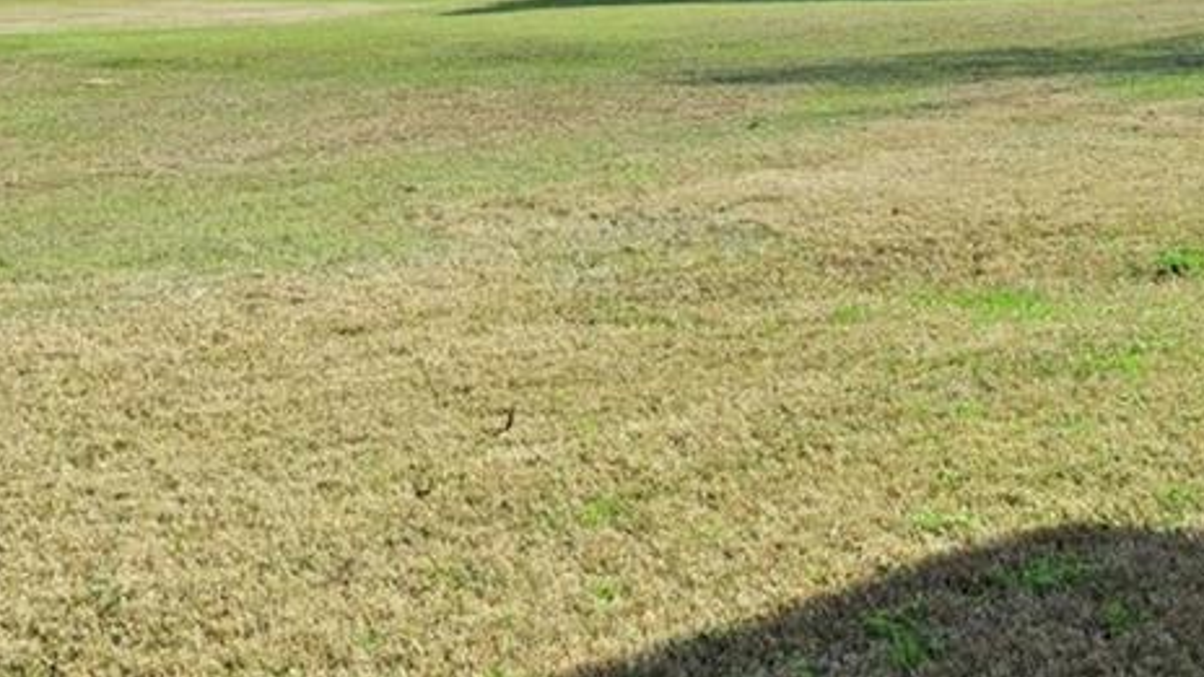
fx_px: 2075
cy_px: -54
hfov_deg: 32.0
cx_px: 846
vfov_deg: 17.9
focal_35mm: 65
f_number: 8
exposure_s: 1/500
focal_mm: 18
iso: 400
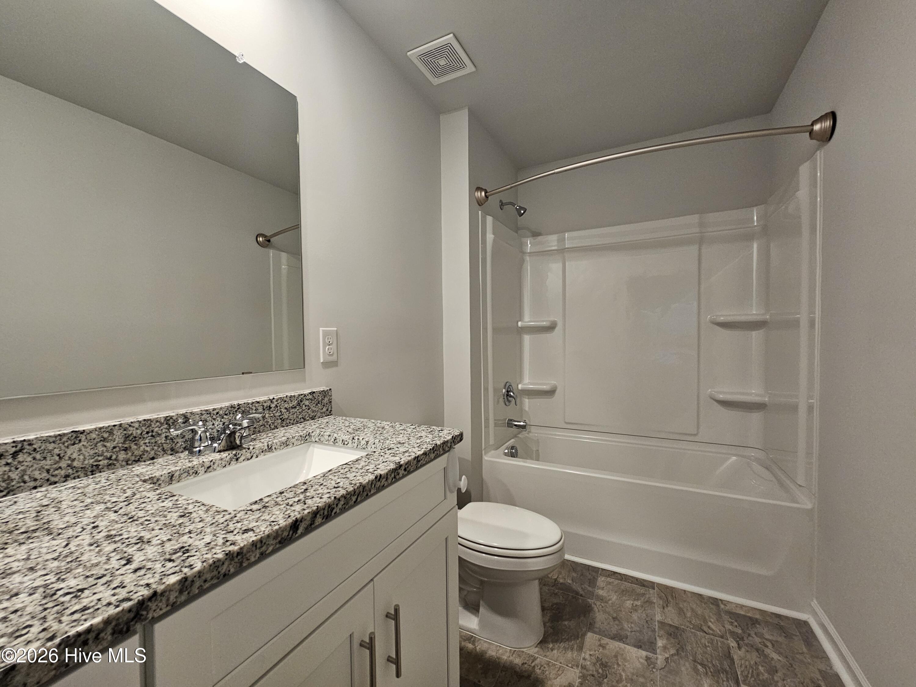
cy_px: 344
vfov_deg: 89.9
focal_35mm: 13
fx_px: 344
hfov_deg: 106.2
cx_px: 458
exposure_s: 1/60
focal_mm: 2.2
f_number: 2.2
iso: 250
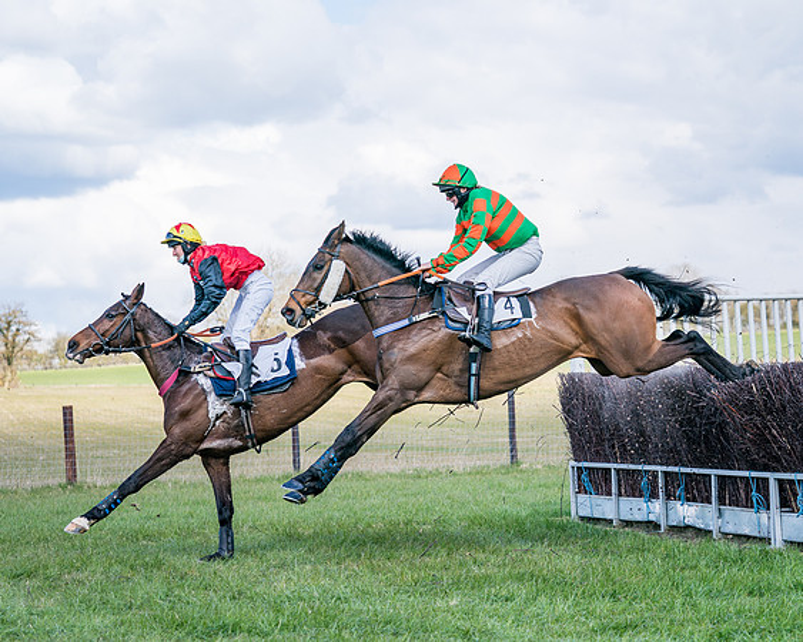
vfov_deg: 15.9
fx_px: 2292
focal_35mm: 96
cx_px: 431
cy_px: 320
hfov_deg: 19.9
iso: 200
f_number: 4
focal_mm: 80
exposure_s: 1/1600
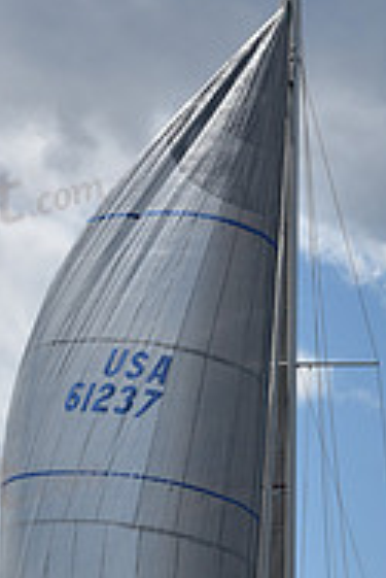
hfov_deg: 6.3
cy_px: 637
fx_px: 3483
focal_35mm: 217
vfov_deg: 9.4
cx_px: 264
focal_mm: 70
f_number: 11
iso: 250
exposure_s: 1/800
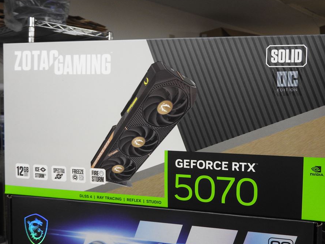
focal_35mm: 38
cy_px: 118
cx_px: 184
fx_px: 357
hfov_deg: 48.8
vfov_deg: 37.7
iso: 280
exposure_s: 1/30
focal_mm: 5.9
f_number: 3.6
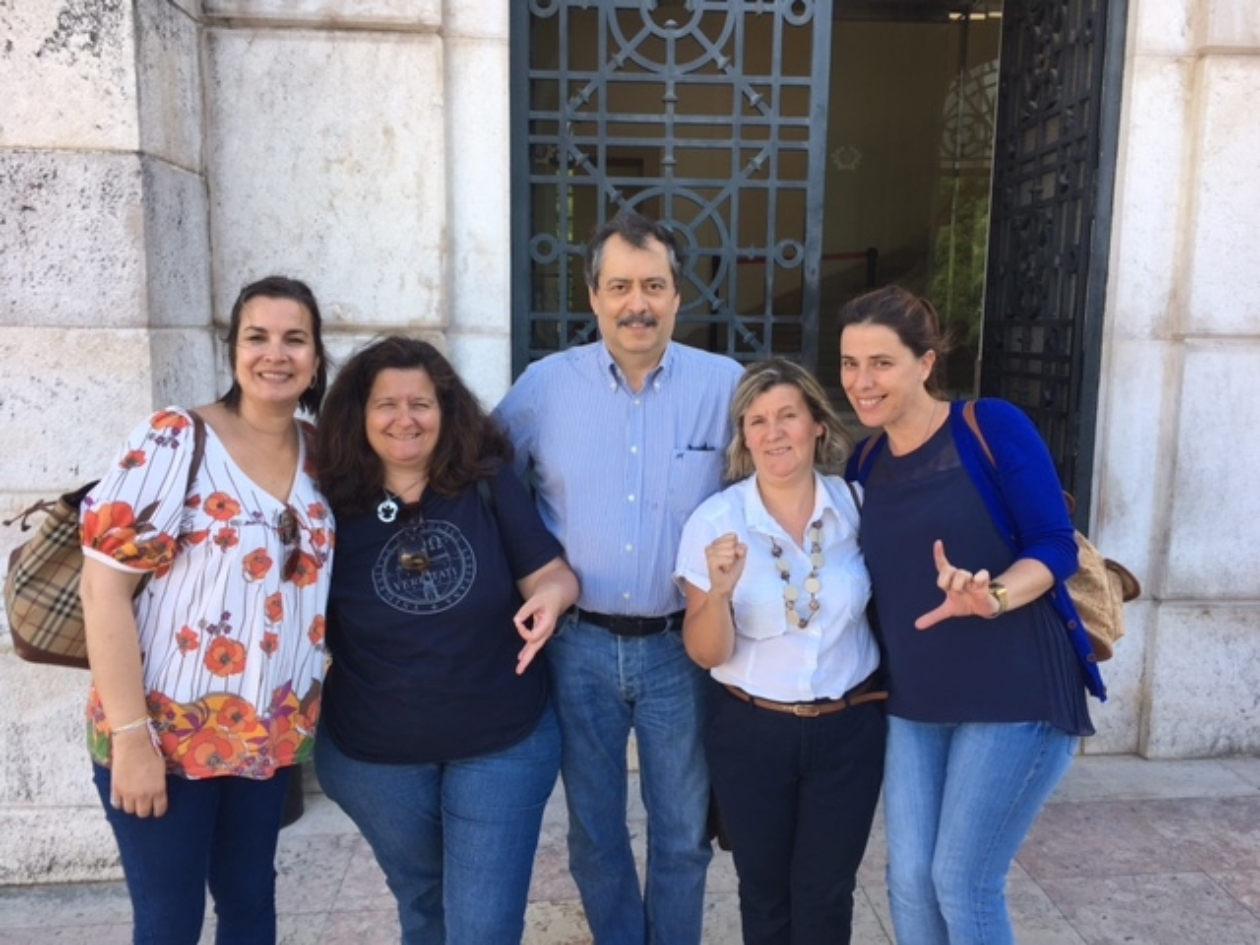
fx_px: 1056
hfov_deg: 61.7
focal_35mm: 29
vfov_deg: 48.2
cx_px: 630
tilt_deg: -8.9
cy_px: 472
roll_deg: -0.3
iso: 25
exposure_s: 1/180
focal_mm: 4.15
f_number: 2.2
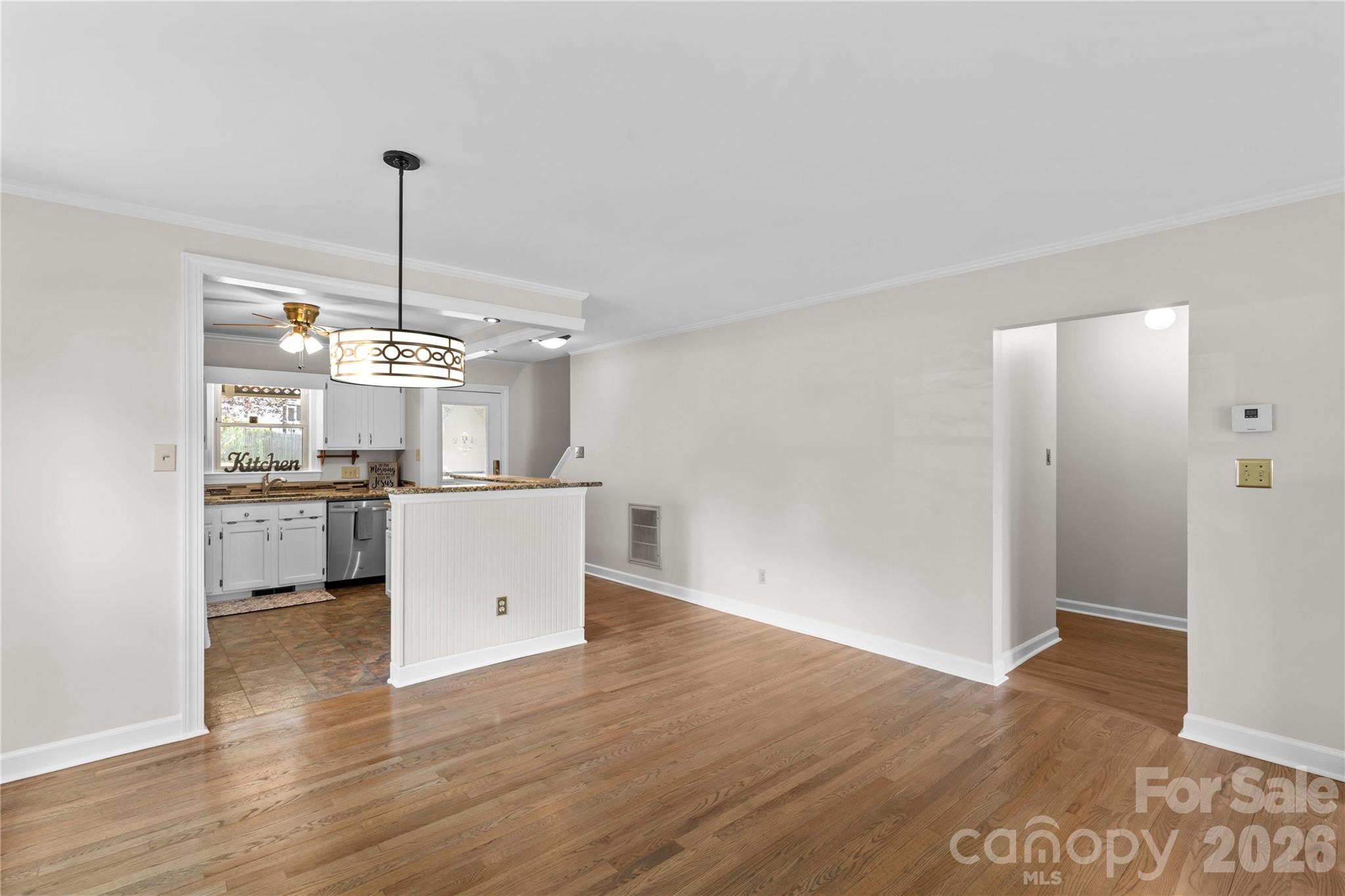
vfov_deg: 73.7
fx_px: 598
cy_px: 448
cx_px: 672
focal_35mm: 16
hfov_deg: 96.7
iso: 100
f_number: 8
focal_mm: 16
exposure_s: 1/1.67
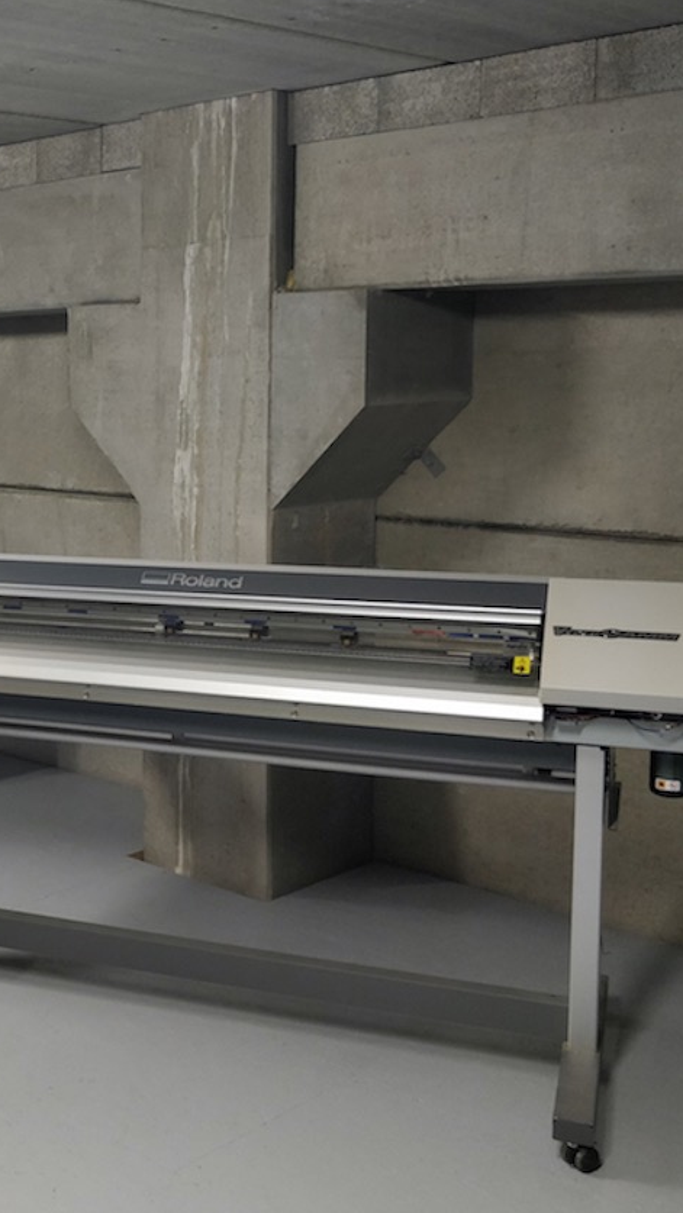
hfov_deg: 27.3
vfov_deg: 50.4
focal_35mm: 40
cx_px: -65
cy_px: 541
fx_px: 1287
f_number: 1.7
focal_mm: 4.1
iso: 500
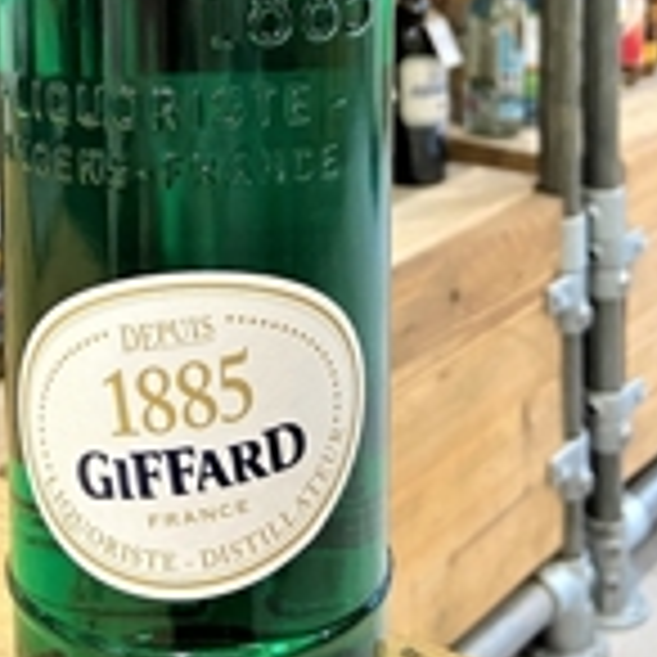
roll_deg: +0.6
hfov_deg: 25.2
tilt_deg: -4.3
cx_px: 191
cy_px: -92
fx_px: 1460
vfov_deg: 23.5
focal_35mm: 68
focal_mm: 4.25
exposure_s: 1/50
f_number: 1.8
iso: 250
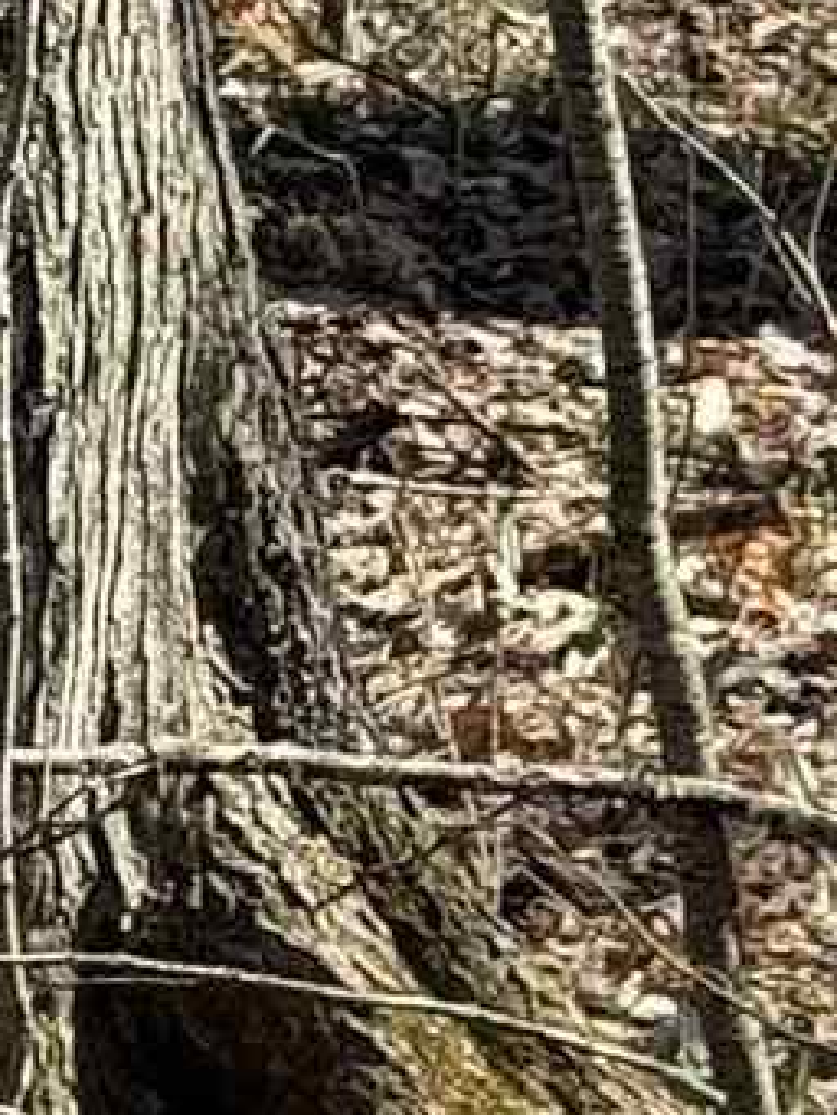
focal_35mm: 324
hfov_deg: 4.4
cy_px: -239
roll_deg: +1.1
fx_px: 10439
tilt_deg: -4.4
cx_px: -1857
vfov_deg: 6.1
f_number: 1.78
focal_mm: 6.76
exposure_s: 1/1795
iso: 80
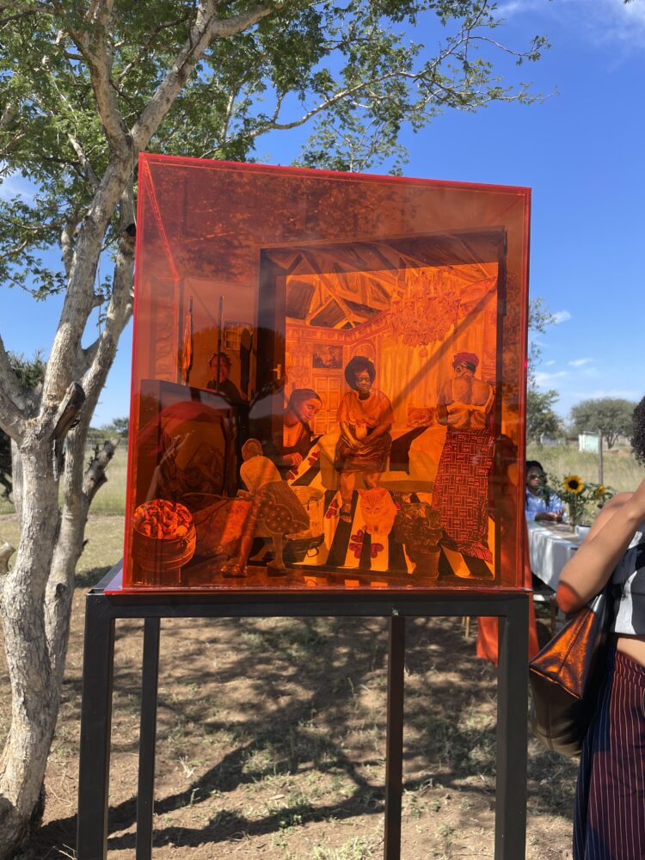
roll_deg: +1.1
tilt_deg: +2.5
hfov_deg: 53.1
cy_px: 430
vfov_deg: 67.3
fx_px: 646
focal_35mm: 26
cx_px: 322
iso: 32
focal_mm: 4.2
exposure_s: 1/1453
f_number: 1.6
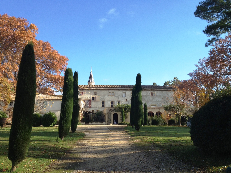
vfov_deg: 40.7
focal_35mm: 35
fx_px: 234
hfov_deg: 52.6
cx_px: 116
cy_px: 86
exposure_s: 1/812
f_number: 2.4
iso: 50
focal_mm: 4.28
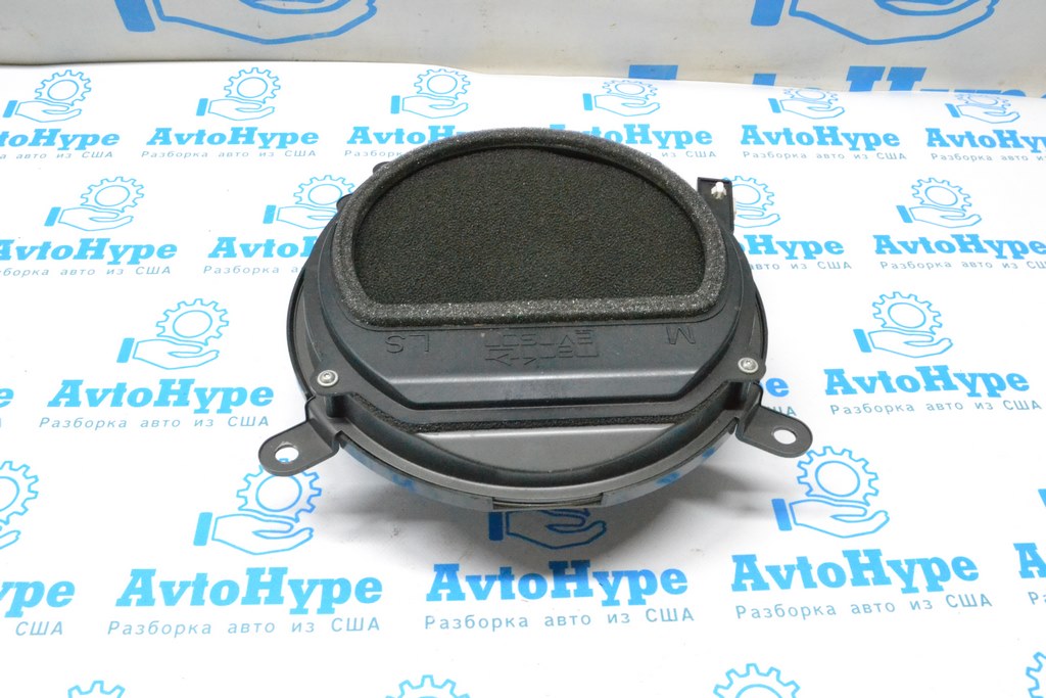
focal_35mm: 33
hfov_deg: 57.2
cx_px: 523
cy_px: 349
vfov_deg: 40.0
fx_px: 959
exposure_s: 1/80
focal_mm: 22
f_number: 14
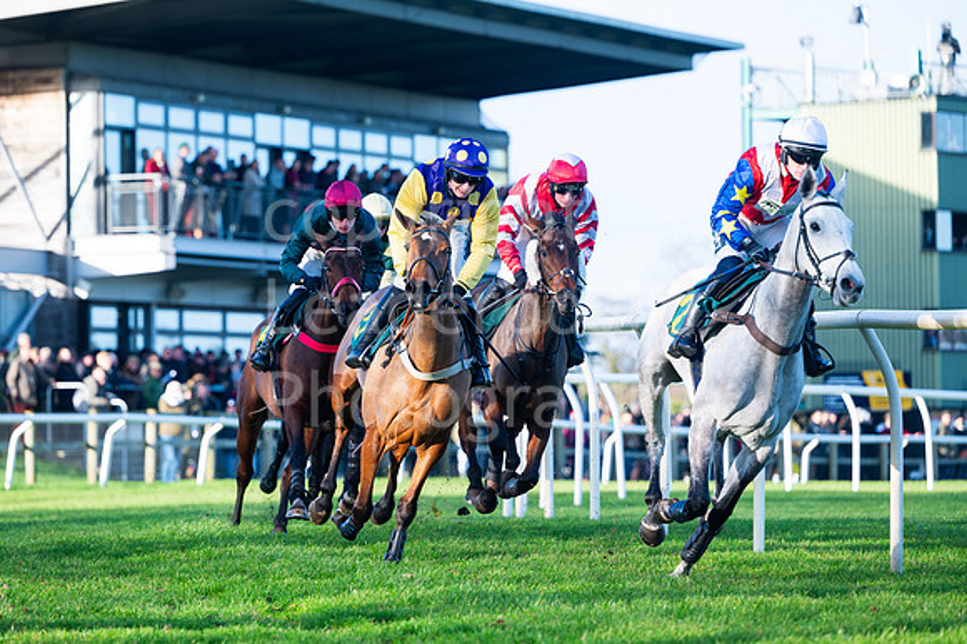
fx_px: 4957
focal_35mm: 185
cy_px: 288
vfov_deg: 7.4
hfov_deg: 11.1
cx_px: 432
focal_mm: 165
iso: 320
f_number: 3.5
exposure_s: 1/1250
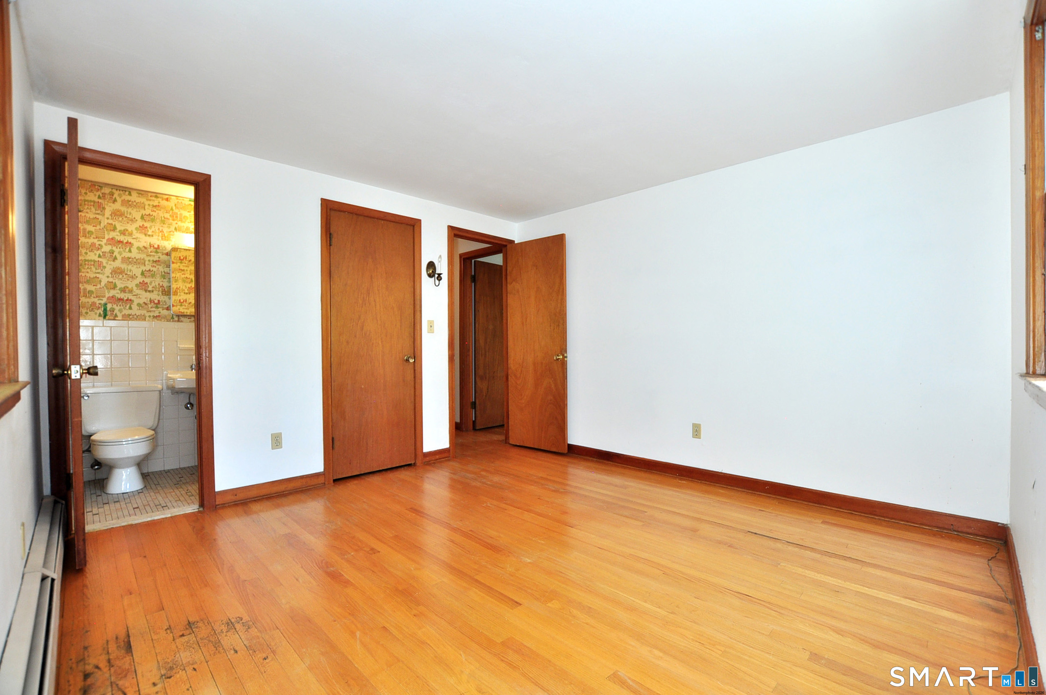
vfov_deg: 77.2
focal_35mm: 15
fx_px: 435
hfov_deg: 100.5
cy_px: 348
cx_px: 523
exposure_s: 1/20
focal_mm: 10
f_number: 5
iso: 320
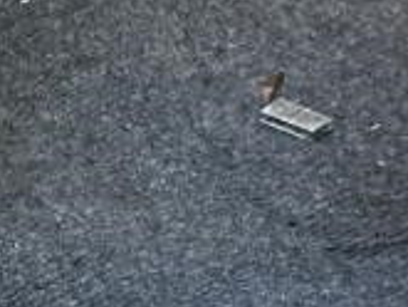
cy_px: 550
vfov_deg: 7.2
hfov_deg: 9.0
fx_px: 2383
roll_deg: +2.5
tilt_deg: -43.4
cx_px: -519
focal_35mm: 202
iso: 80
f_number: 1.5
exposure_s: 1/121
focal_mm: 5.7
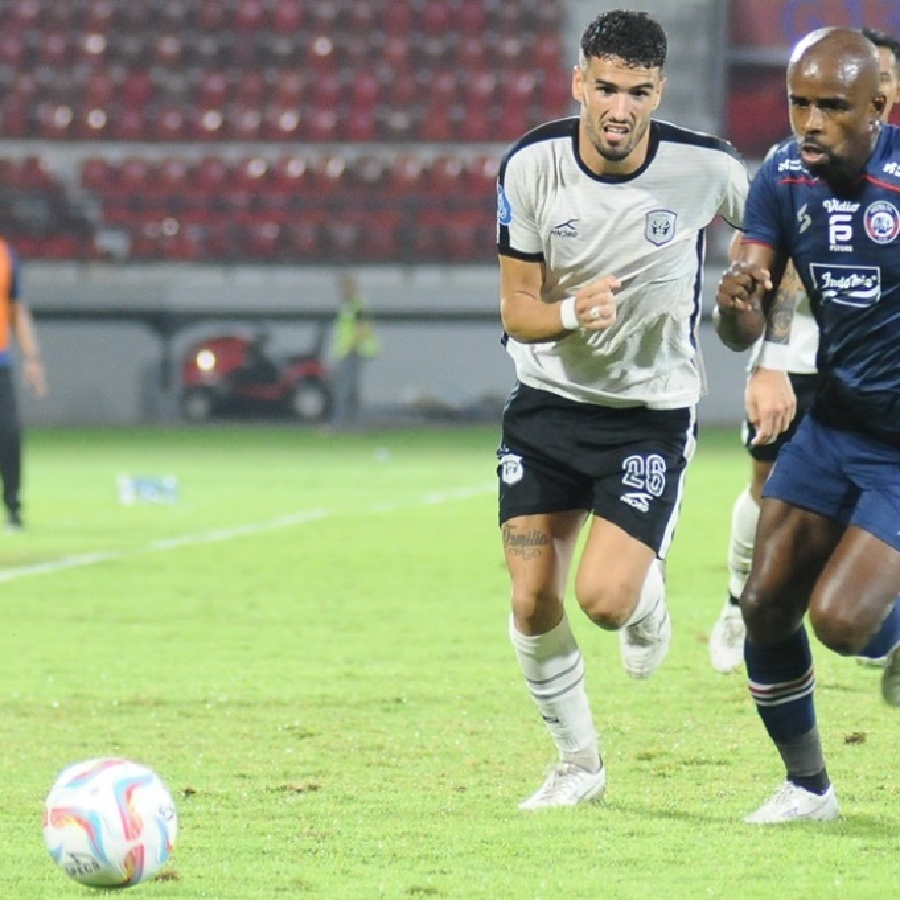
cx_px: 555
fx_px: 7049
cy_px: 450
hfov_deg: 7.3
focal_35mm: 240
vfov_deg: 7.3
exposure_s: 1/500
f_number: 3.2
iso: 1600
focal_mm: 125
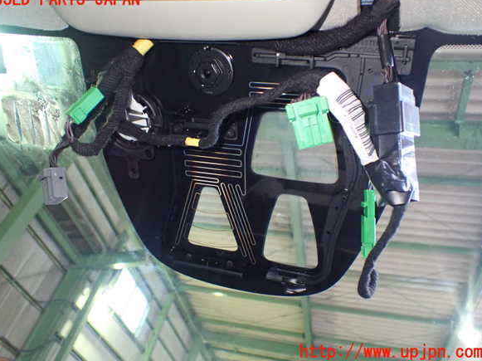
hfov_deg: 58.4
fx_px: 431
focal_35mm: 31
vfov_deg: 45.4
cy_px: 176
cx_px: 238
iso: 800
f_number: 2.3
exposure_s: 1/30
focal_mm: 5.4
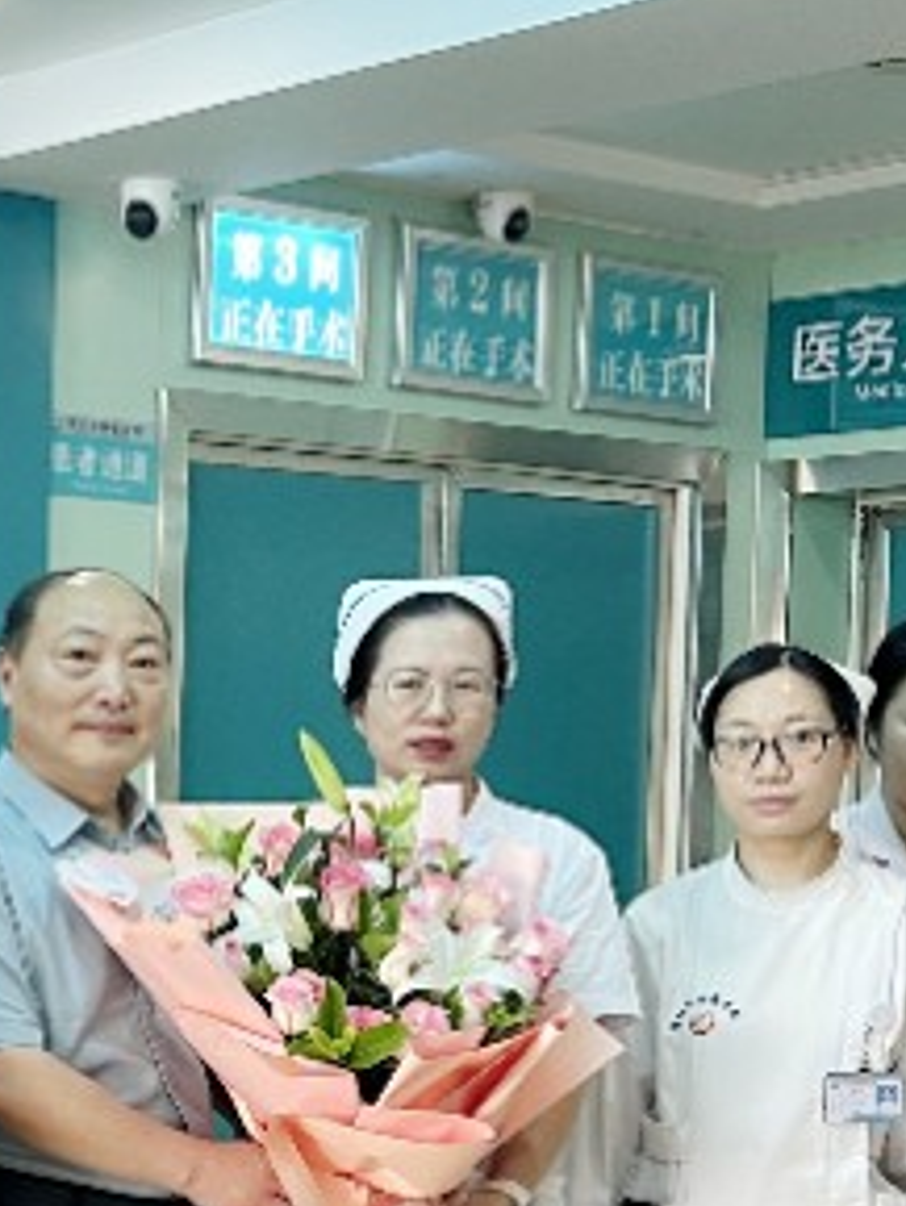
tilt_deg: -5.4
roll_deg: -0.6
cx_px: -246
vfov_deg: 21.3
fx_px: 3138
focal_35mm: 90
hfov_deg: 15.7
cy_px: 1064
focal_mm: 5.7
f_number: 1.5
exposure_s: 1/50
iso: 200
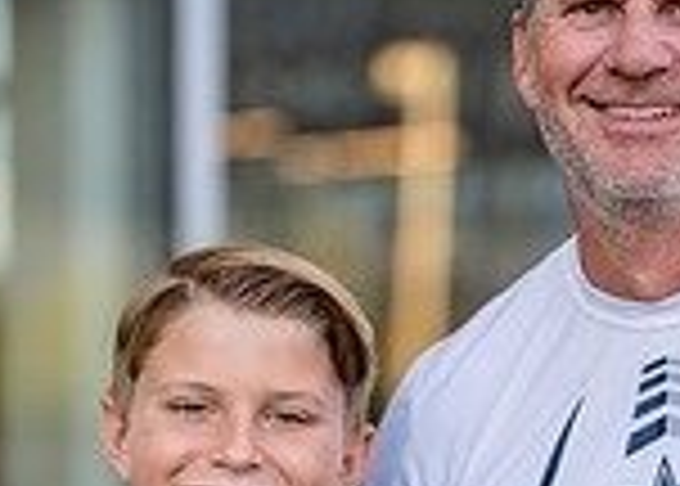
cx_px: 531
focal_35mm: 223
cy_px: 643
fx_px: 4309
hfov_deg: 9.0
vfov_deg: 6.4
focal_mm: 50
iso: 100
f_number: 1.2
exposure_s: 1/640
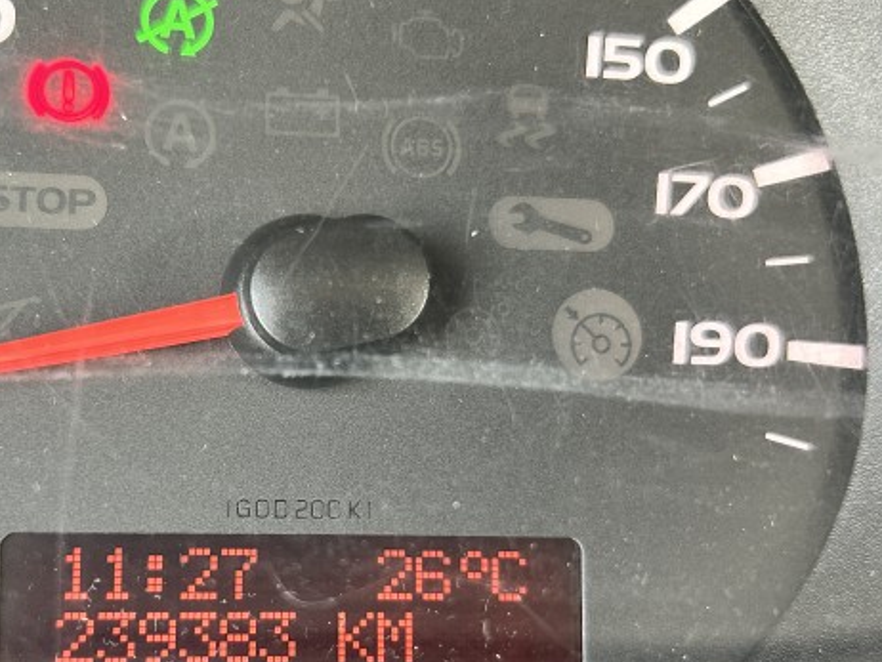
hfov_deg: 41.6
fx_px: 1147
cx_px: 302
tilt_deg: -35.0
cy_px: 445
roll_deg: -5.8
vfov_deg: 31.9
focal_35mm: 45
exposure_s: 1/60
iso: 160
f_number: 1.5
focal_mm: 5.7
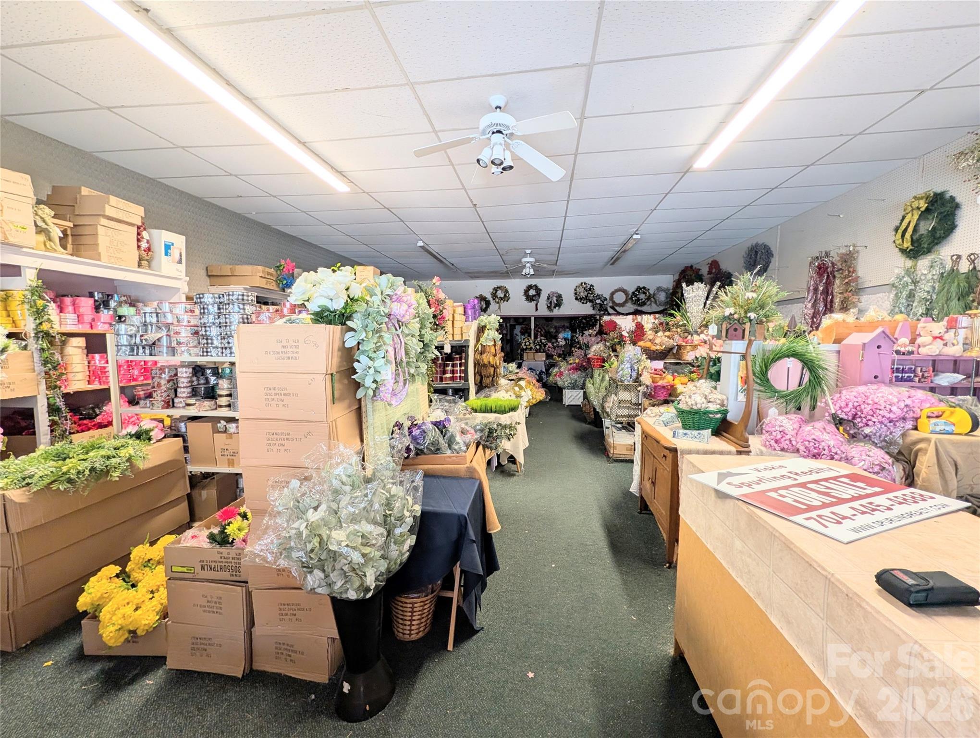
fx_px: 340
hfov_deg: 110.5
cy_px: 369
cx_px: 490
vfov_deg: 94.6
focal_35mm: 12
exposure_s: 1/60
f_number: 1.7
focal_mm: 2.02
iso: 81
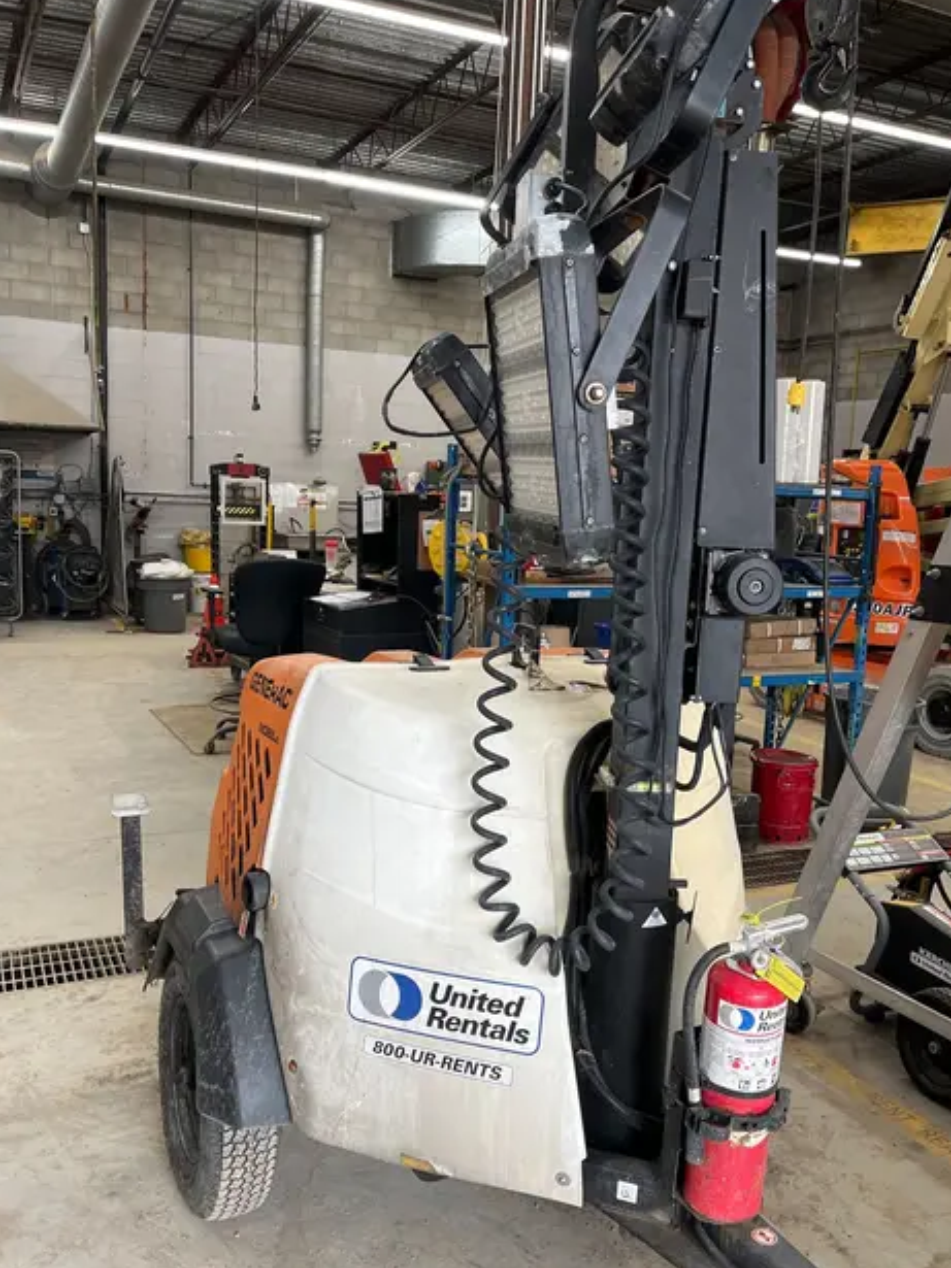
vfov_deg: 58.3
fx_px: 1136
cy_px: 675
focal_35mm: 31
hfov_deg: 45.4
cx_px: 510
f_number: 1.6
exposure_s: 1/60
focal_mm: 5.1
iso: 64
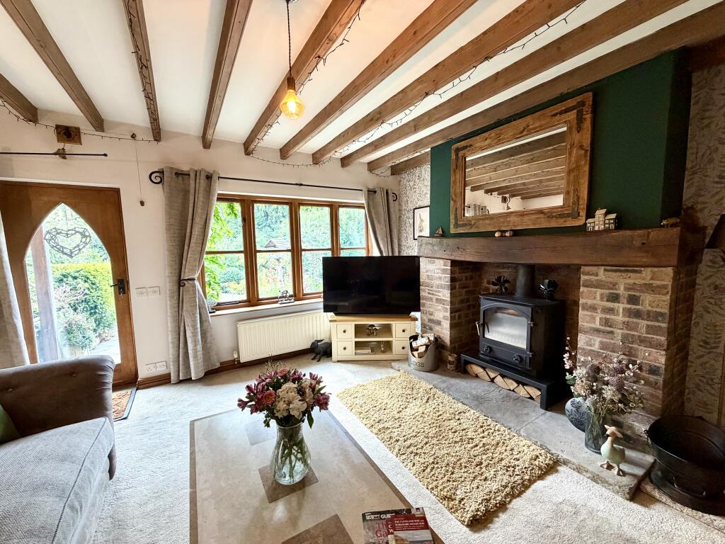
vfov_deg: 85.7
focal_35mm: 14
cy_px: 272
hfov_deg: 102.1
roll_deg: +0.8
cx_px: 362
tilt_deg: -5.3
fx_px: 293
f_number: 2.2
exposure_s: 1/100
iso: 320
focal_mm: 2.22
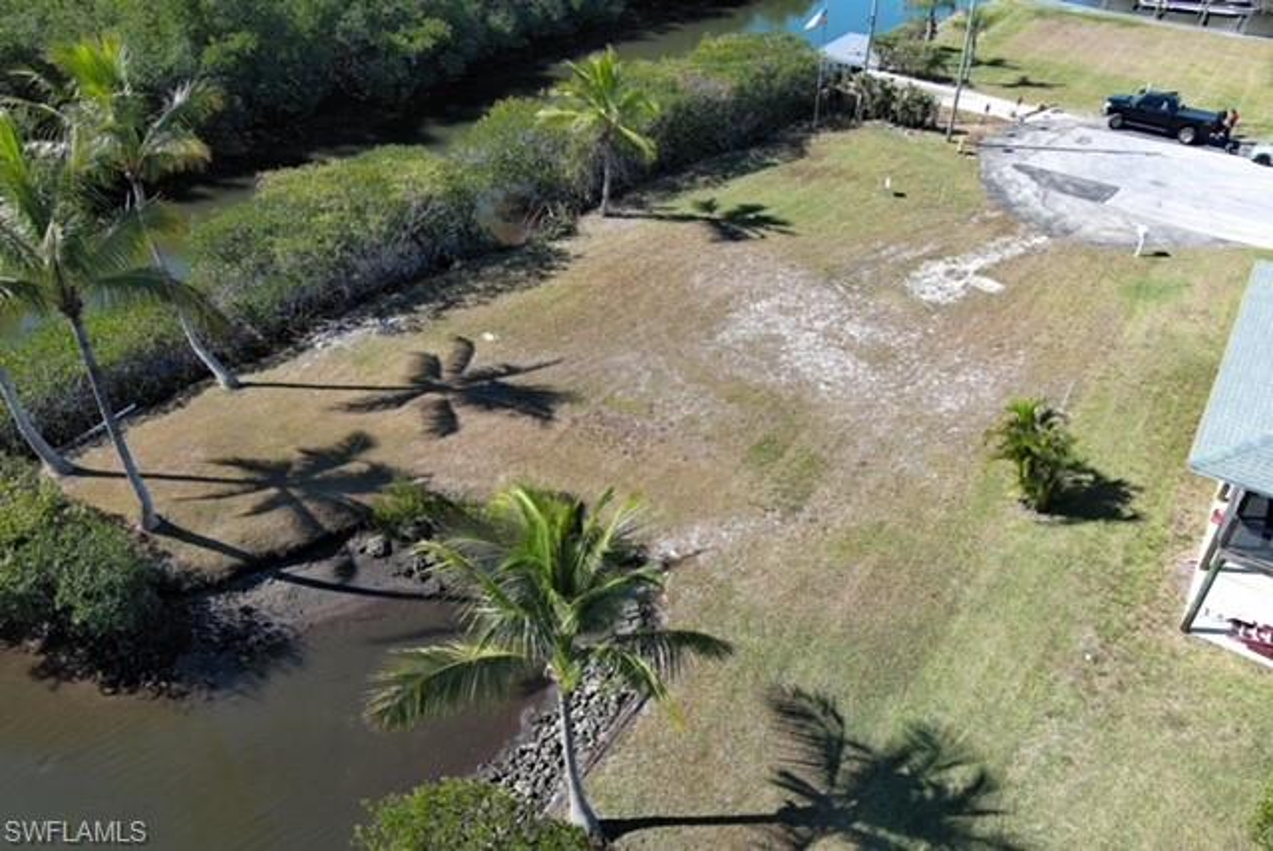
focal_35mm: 29
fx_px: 1026
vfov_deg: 45.0
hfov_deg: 63.6
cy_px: 426
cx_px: 636
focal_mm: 10.57
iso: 100
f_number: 2.8
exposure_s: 1/89.1
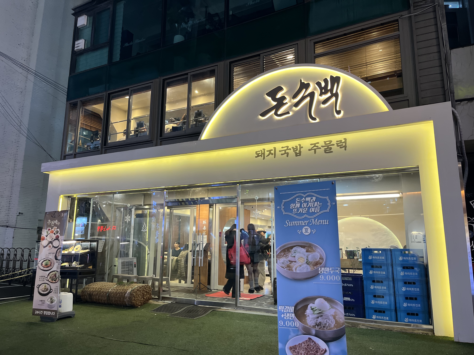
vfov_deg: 53.1
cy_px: 178
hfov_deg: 67.3
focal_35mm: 26
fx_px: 356
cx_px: 237
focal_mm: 5.1
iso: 400
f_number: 1.6
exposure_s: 1/60
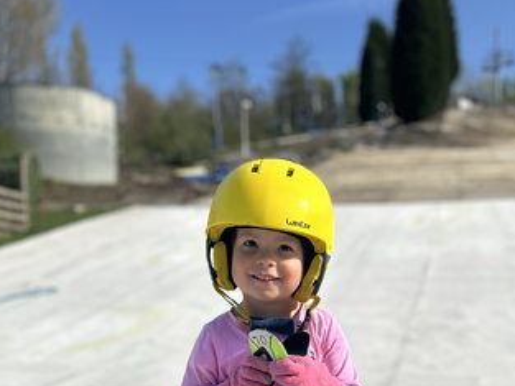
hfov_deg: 35.3
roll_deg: +0.4
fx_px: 804
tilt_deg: -6.4
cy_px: 386
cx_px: 324
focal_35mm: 54
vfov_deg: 25.7
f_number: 1.5
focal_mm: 5.7
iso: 50
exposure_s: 1/8696
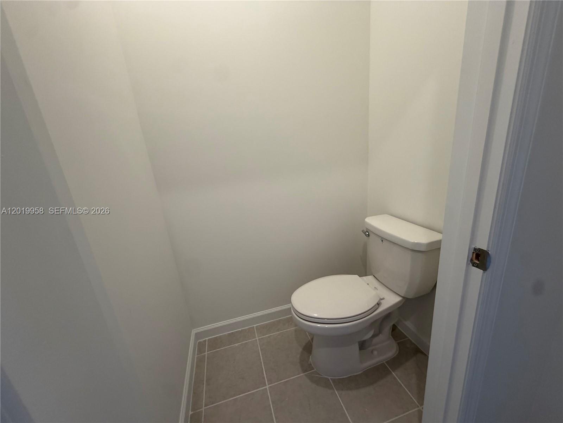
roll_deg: +6.0
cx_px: 282
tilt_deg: -16.1
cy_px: 212
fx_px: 228
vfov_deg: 85.7
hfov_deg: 102.1
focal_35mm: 14
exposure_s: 1/120
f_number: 2.2
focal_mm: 2.22
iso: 160
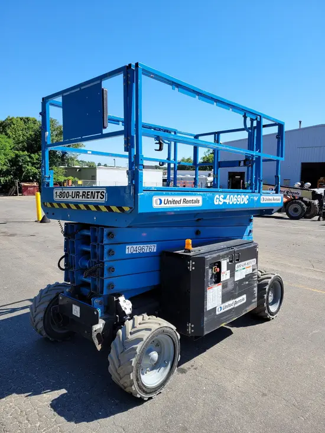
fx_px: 325
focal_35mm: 26
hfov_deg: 53.1
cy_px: 216
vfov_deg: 67.3
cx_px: 162
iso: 40
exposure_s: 1/1525
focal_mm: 5.4
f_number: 1.8
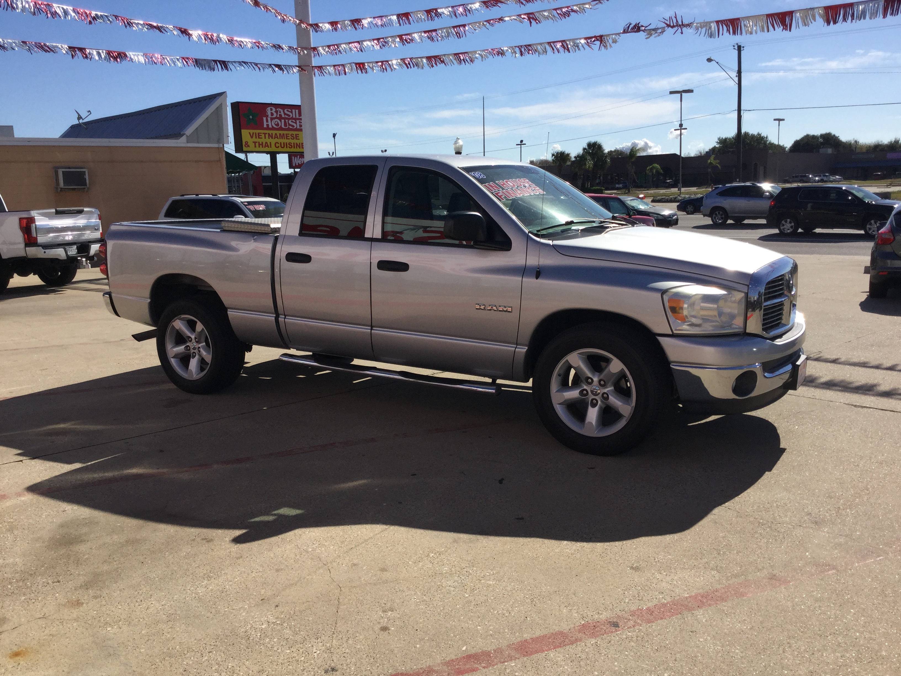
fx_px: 807
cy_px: 338
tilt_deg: -11.1
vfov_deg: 45.4
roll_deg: +1.4
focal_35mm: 31
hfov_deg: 58.4
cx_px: 450
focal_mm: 3.3
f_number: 2.4
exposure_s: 1/2092
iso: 25
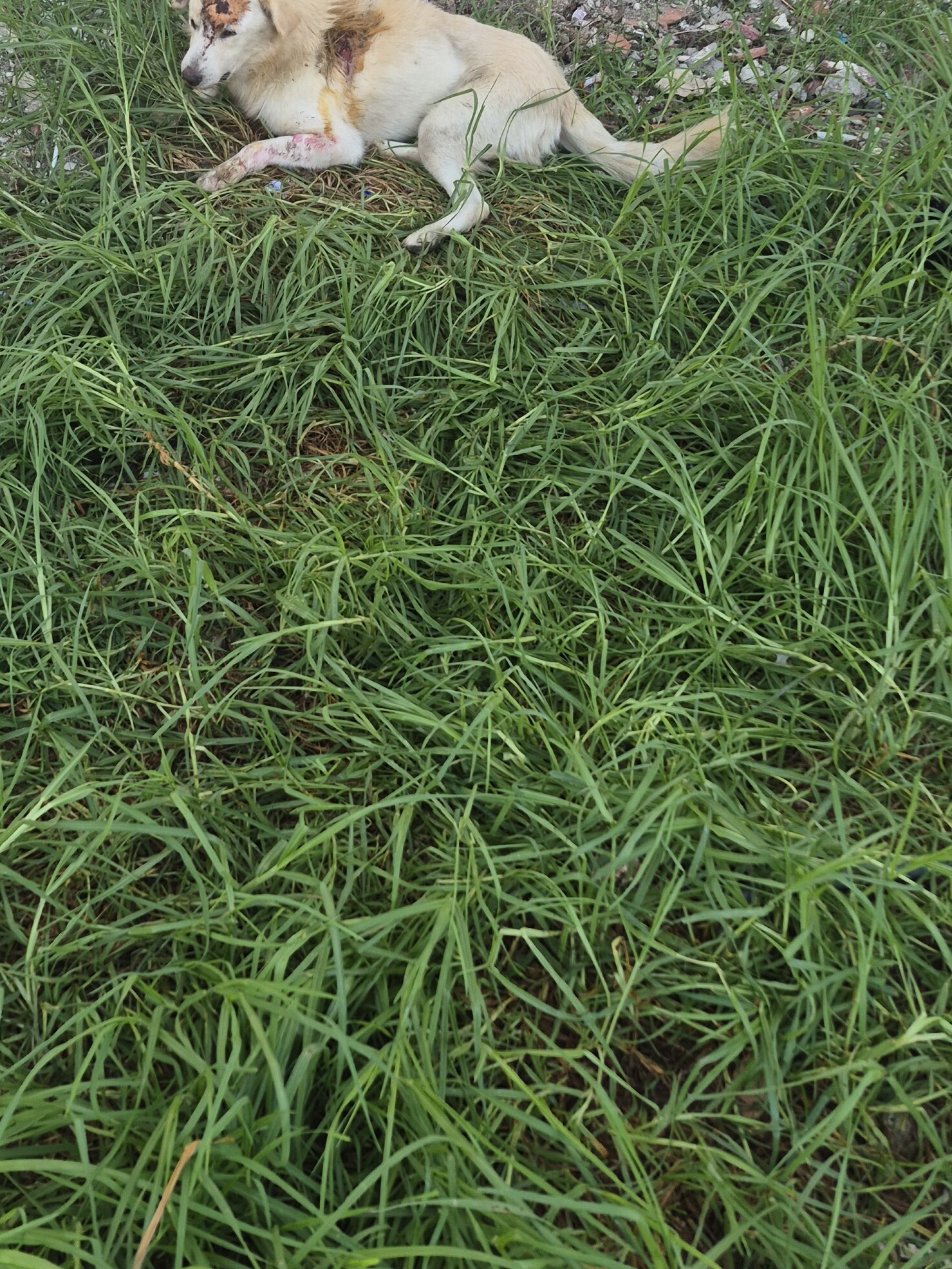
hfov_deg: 40.1
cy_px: 420
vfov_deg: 51.6
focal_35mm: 35
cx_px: 293
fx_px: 1283
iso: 80
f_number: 1.8
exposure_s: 1/662
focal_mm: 5.4
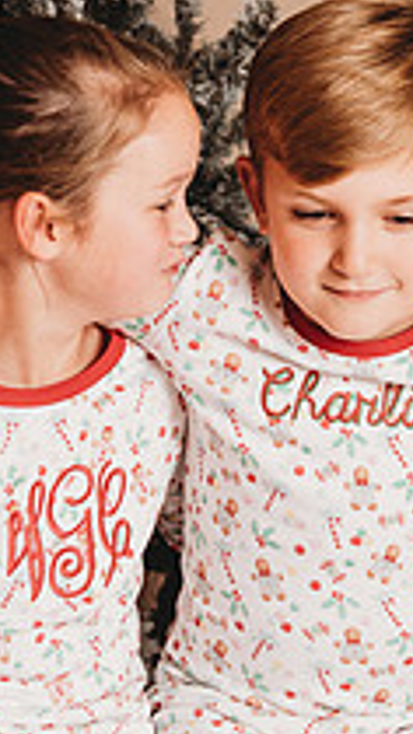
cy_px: 384
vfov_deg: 16.5
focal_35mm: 130
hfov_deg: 9.3
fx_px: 2533
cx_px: 371
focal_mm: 58
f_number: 4
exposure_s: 1/160
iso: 100
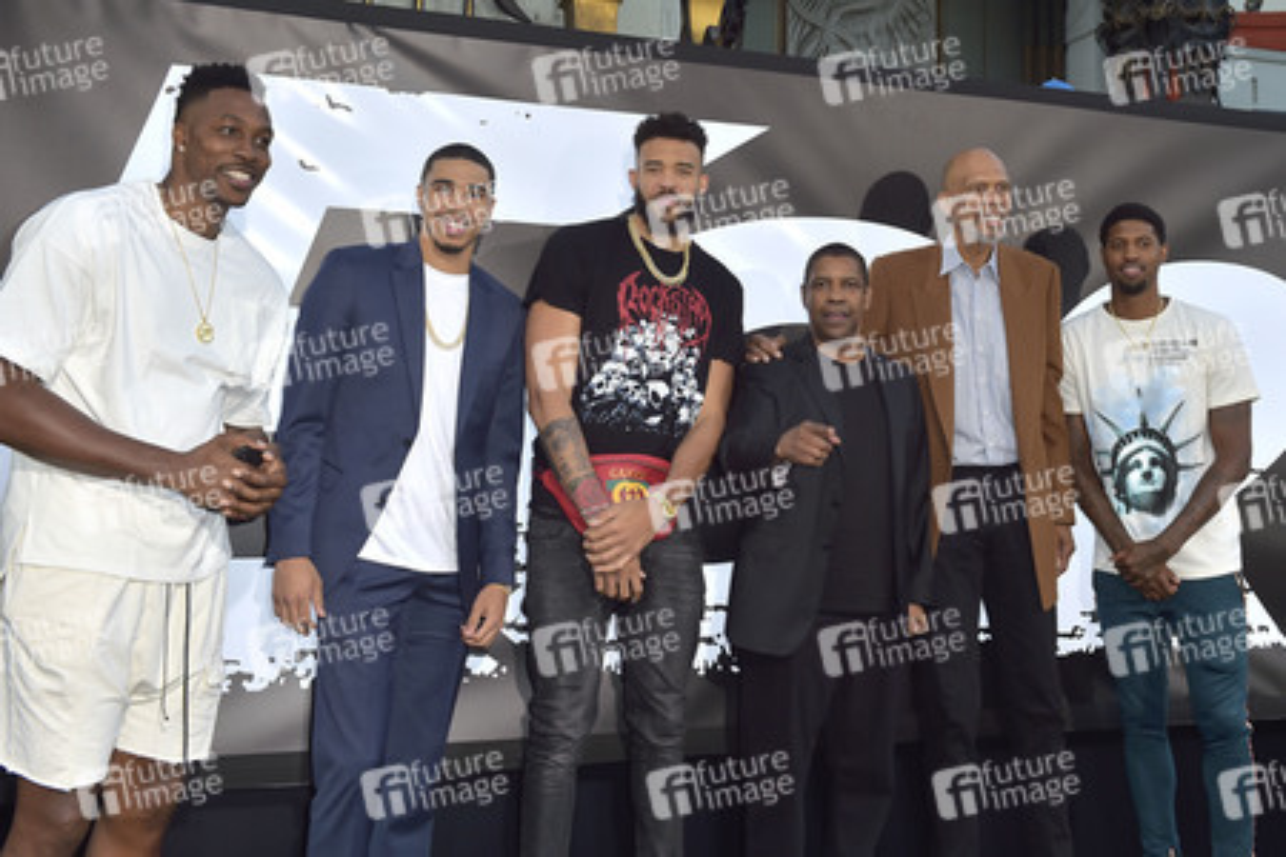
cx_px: 643
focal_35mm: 32
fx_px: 1143
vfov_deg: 41.1
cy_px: 428
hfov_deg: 58.7
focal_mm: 32
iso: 250
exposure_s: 1/200
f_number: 6.3
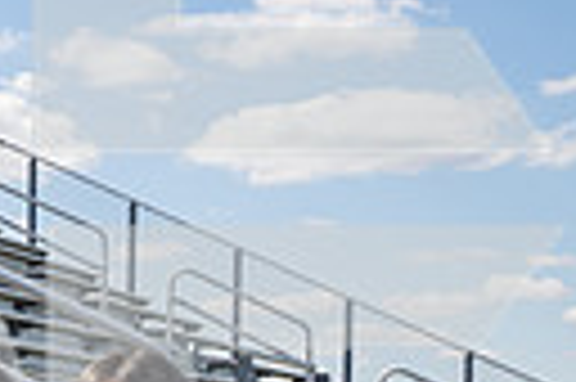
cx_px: -580
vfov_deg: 12.2
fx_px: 1742
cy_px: 465
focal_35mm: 109
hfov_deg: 15.2
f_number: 10
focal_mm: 24
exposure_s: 1/200
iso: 160
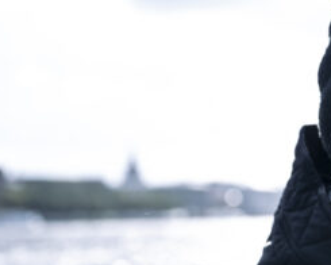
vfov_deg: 10.3
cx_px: 388
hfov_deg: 12.7
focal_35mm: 149
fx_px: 1460
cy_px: 194
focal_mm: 56
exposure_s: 1/320
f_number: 4
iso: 125
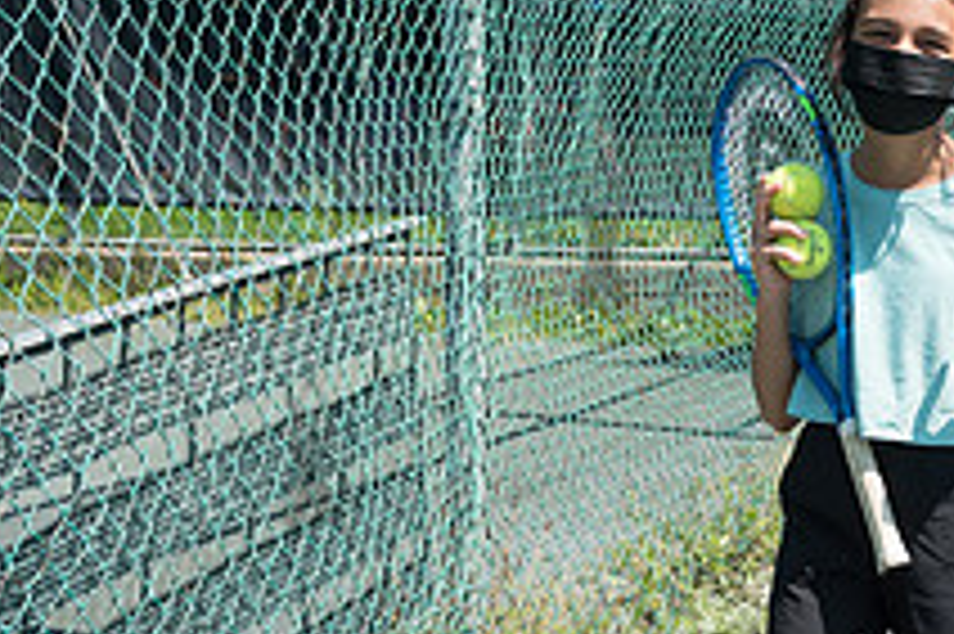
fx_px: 2145
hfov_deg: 23.3
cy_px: 327
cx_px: 1089
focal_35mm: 81
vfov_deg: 16.8
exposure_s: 1/640
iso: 125
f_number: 4.5
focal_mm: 26
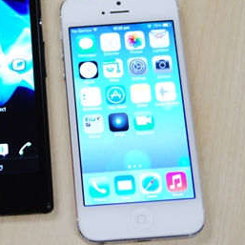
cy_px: 62
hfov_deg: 14.5
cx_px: 16
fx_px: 953
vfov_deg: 14.6
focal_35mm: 119
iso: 800
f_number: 5
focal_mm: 40
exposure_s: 1/40
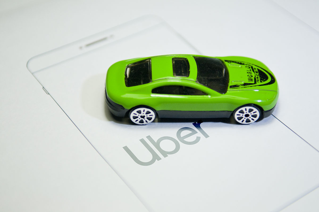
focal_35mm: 82
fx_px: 730
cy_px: 106
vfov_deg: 16.5
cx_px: 160
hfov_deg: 24.6
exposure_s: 1/2000
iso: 800
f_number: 2.8
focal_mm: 55
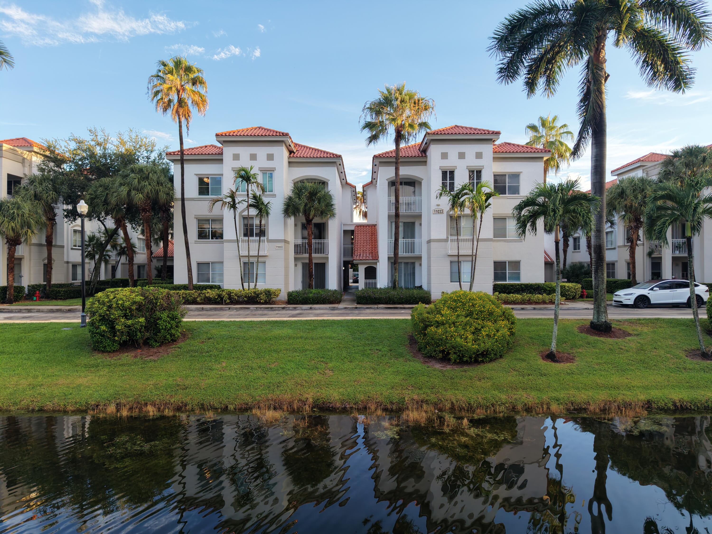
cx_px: 356
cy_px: 267
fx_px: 494
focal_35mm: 24
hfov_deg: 71.6
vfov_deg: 56.8
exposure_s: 1/725
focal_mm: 8.67
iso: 400
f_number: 1.8
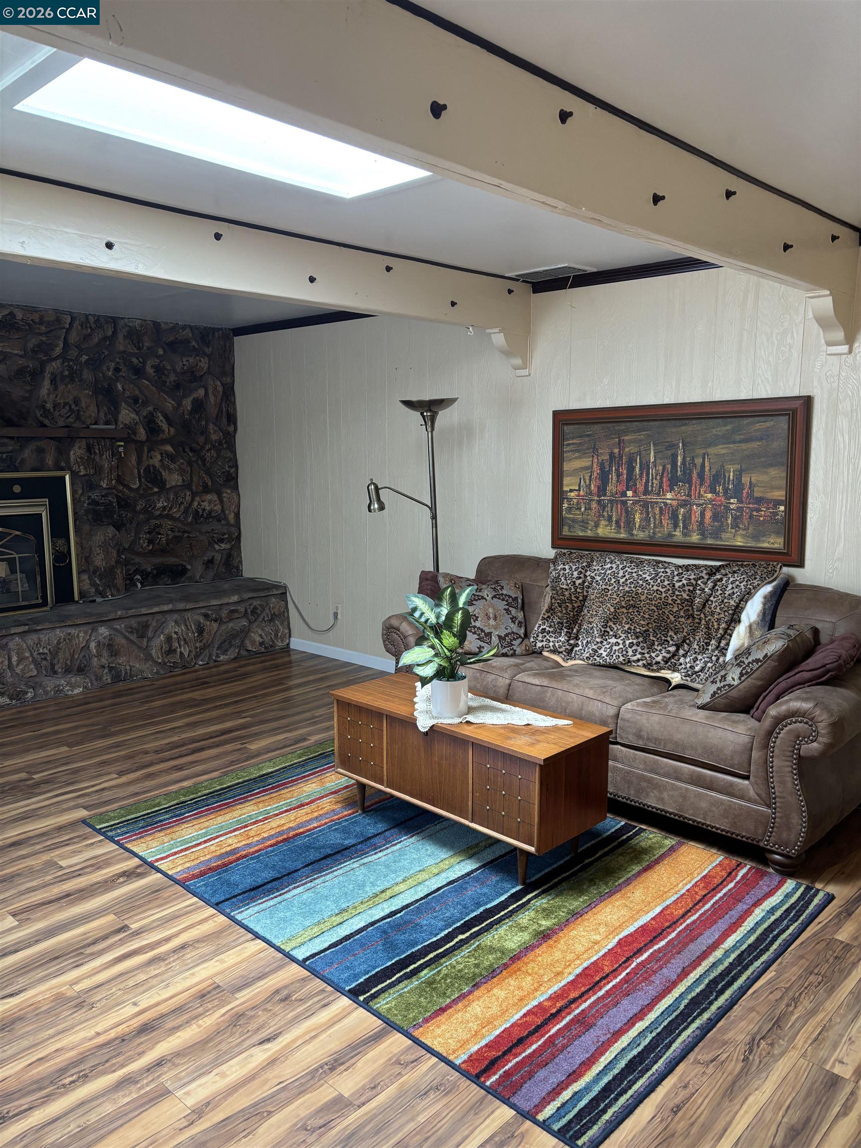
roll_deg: -1.3
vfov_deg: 67.3
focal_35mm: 26
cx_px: 430
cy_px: 574
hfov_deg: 53.1
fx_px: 862
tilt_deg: -9.0
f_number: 1.6
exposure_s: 1/60
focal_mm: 5.96
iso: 160
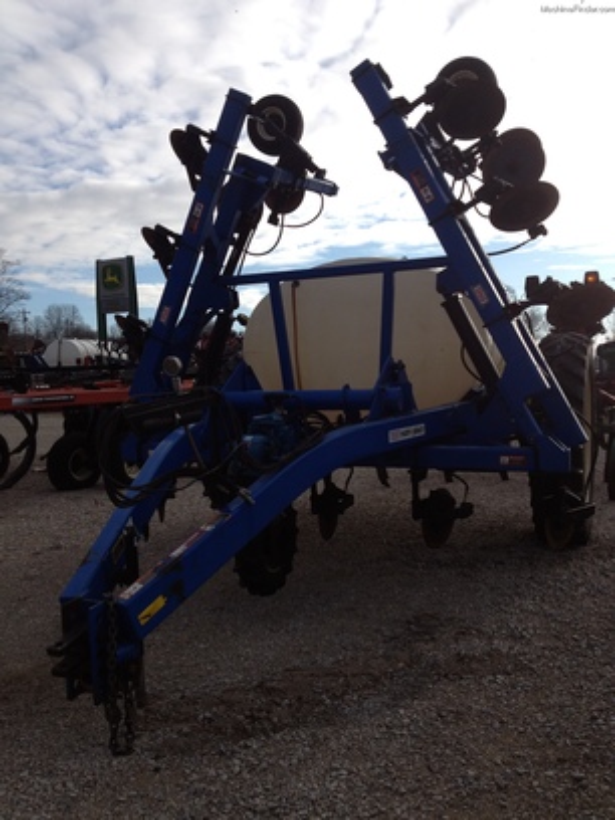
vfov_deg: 52.6
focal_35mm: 35
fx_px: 829
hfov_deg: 40.7
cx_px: 308
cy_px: 410
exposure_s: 1/1534
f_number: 2.4
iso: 50
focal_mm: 4.28
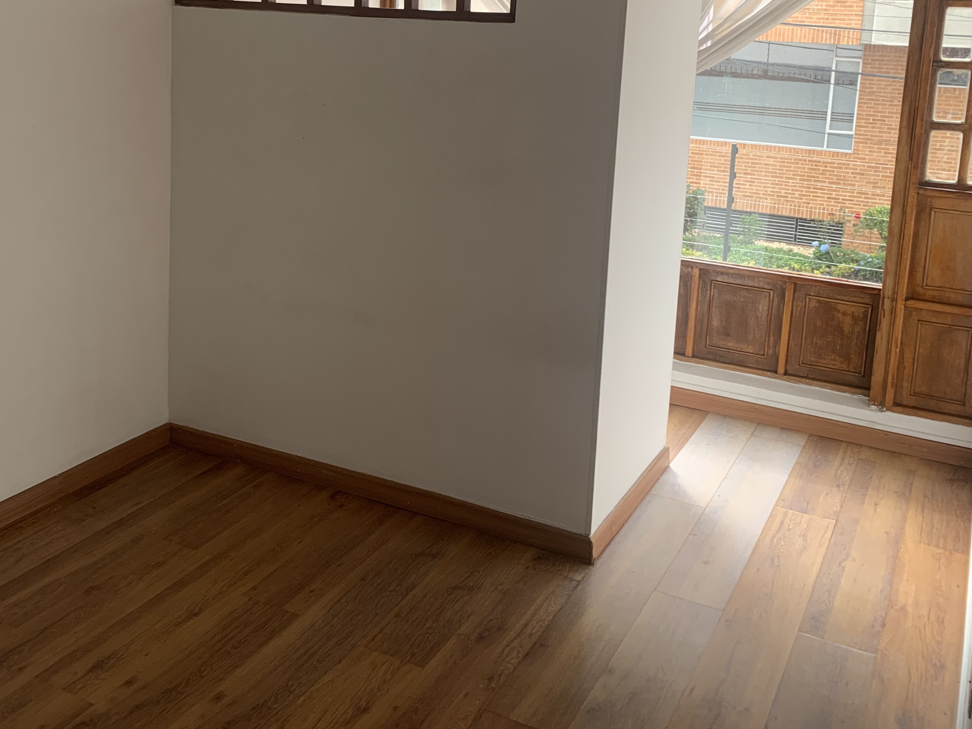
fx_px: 1095
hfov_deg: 47.6
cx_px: 385
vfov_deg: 36.1
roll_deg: -2.3
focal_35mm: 39
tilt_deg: -9.7
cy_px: 191
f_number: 1.8
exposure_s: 1/121
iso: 50
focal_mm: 4.25
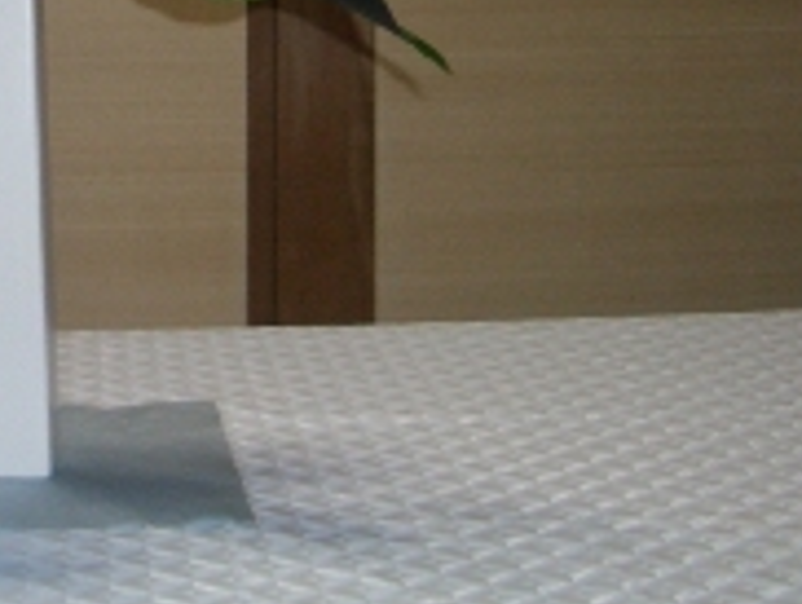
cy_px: -48
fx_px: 1995
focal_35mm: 86
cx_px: 31
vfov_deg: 16.7
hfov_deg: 22.0
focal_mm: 5.8
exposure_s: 1/60
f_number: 2.6
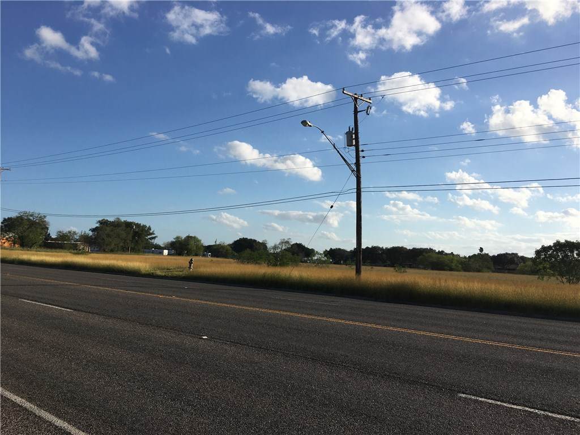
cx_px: 290
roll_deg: -2.2
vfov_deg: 48.2
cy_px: 218
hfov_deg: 61.7
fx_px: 486
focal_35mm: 29
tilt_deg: +5.3
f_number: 2.2
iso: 25
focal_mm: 4.15
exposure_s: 1/2331
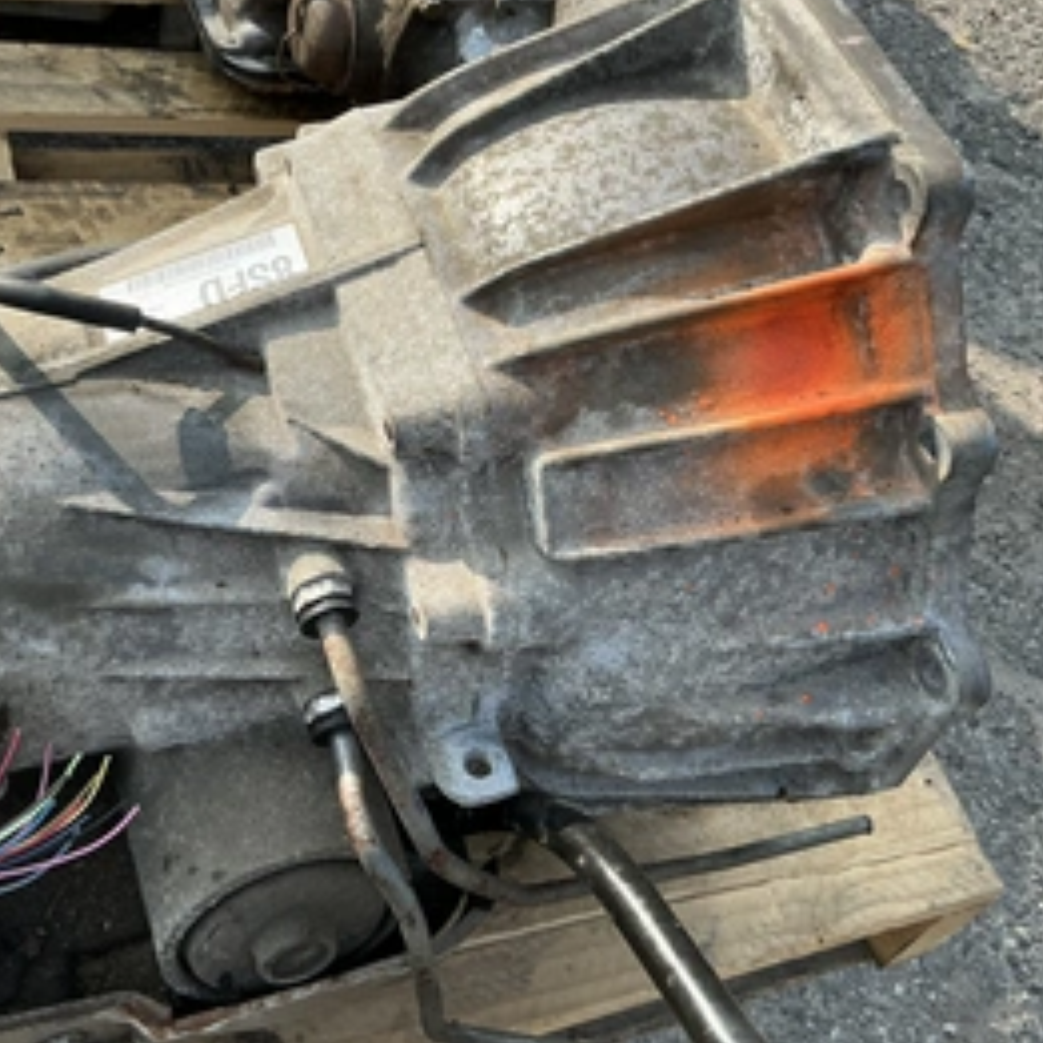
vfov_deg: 43.7
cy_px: 448
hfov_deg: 43.8
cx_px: 563
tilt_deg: -48.9
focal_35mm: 38
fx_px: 1295
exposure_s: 1/574
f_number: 1.8
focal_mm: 3
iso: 25
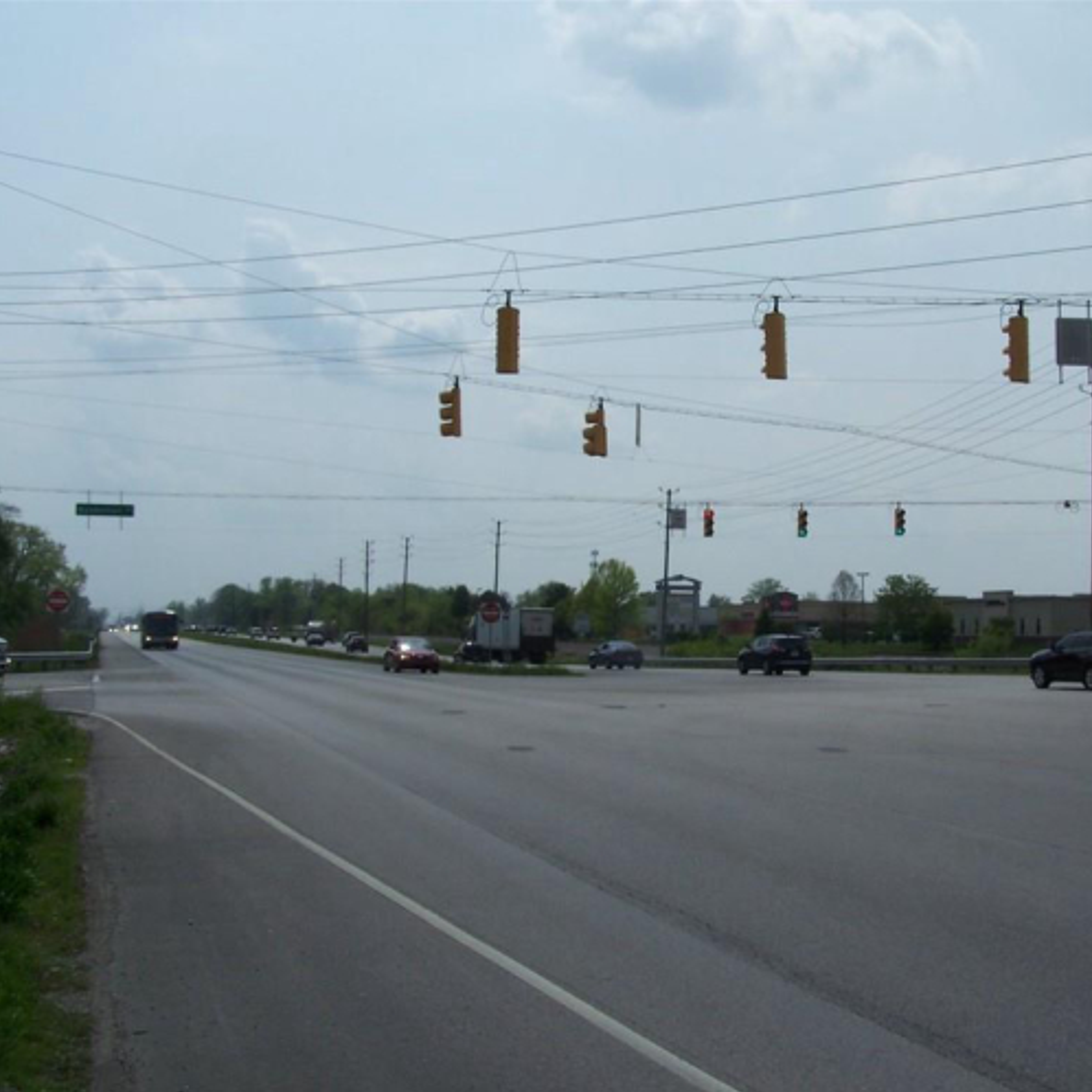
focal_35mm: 45
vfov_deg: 37.6
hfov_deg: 37.3
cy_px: 546
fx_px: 1606
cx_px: 703
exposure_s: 1/1500
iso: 80
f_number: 5.6
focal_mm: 6.3
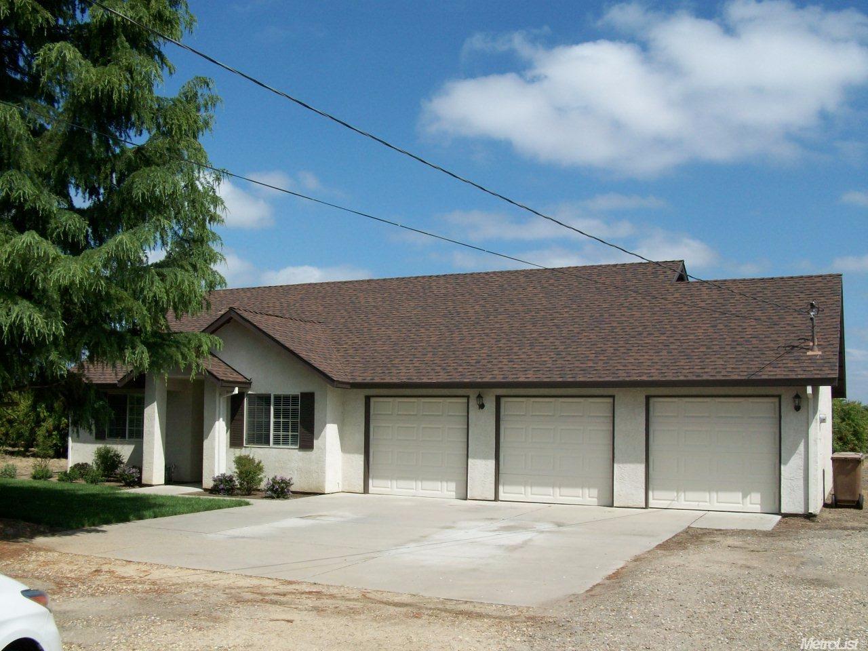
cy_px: 326
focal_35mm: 34
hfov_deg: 54.0
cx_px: 434
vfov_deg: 41.8
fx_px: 853
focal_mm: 5.7
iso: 64
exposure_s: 1/457
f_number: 5.5
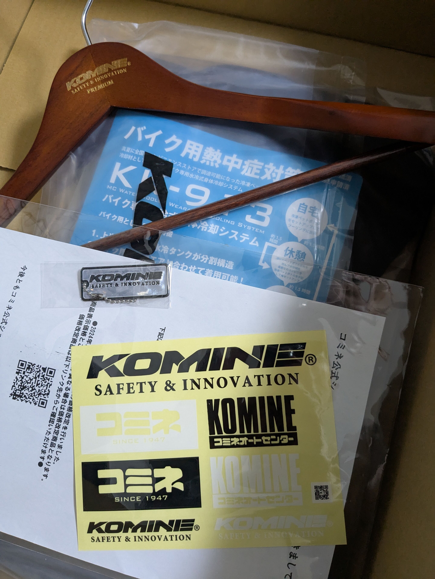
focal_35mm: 27
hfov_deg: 51.4
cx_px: 218
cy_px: 290
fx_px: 452
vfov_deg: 65.3
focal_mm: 4.38
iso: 312
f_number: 1.73
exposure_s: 1/60
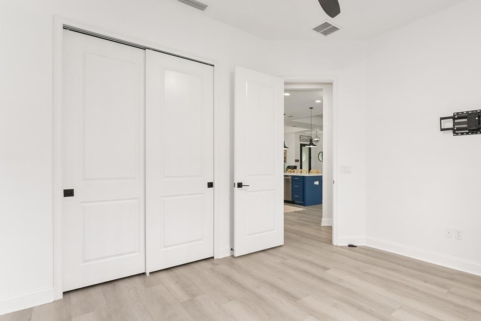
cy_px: 163
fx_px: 254
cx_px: 315
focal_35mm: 19
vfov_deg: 64.5
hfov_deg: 84.3
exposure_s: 1/30
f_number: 7.1
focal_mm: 14
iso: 1600
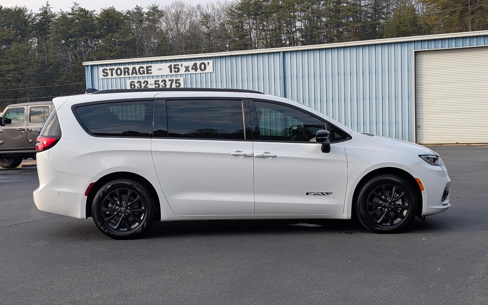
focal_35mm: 53
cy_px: 171
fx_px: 705
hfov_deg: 38.2
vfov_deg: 24.4
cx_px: 246
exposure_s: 1/435
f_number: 1.68
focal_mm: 6.9
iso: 22
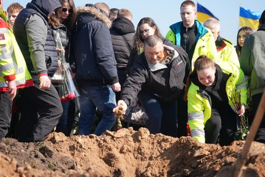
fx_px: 832
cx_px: 132
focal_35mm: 113
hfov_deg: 18.1
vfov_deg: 12.1
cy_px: 88
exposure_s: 1/320
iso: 100
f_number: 5
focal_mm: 113
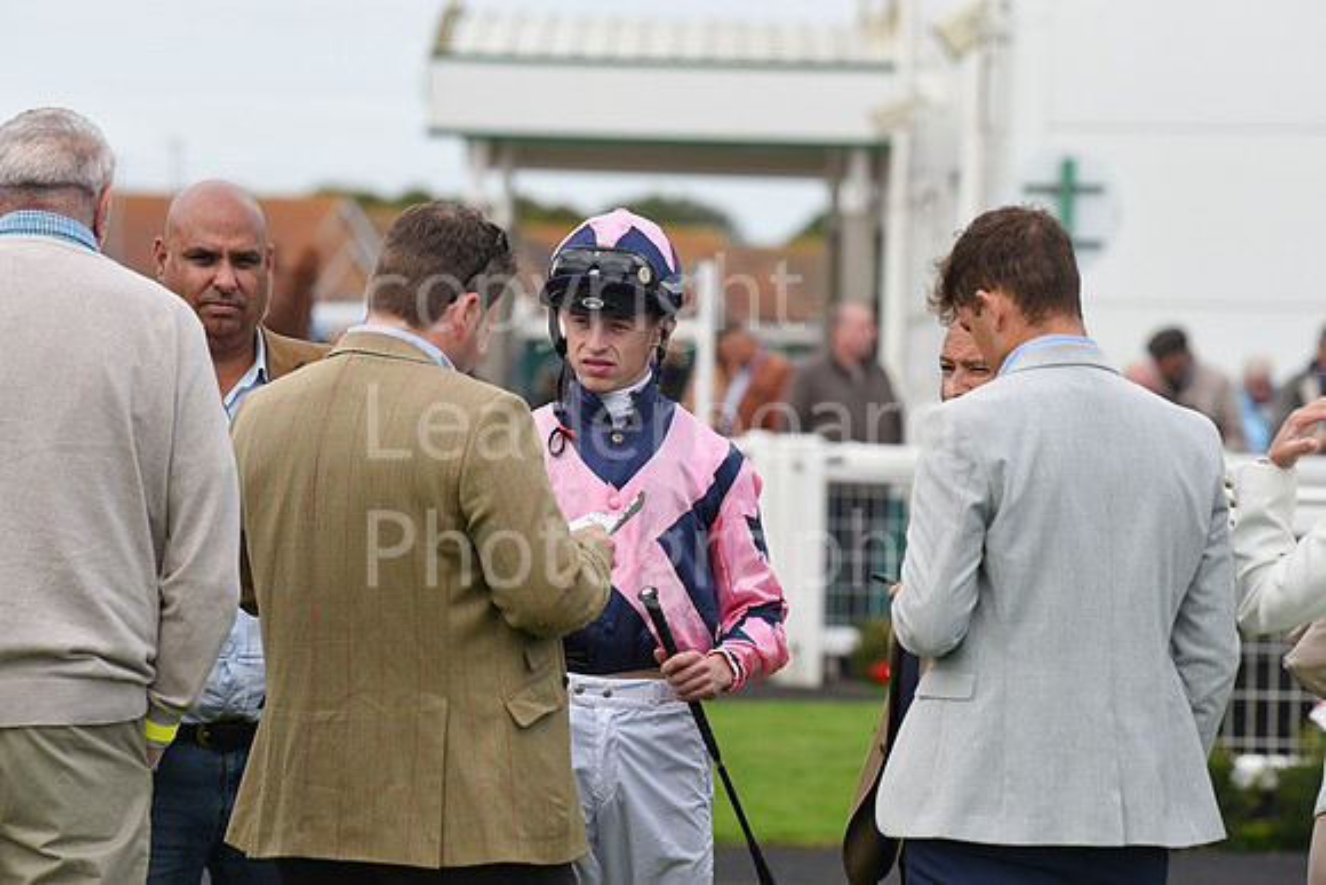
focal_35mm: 200
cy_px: 442
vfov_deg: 6.9
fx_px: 7368
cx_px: 663
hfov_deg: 10.3
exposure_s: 1/2000
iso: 640
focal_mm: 200
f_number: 5.6
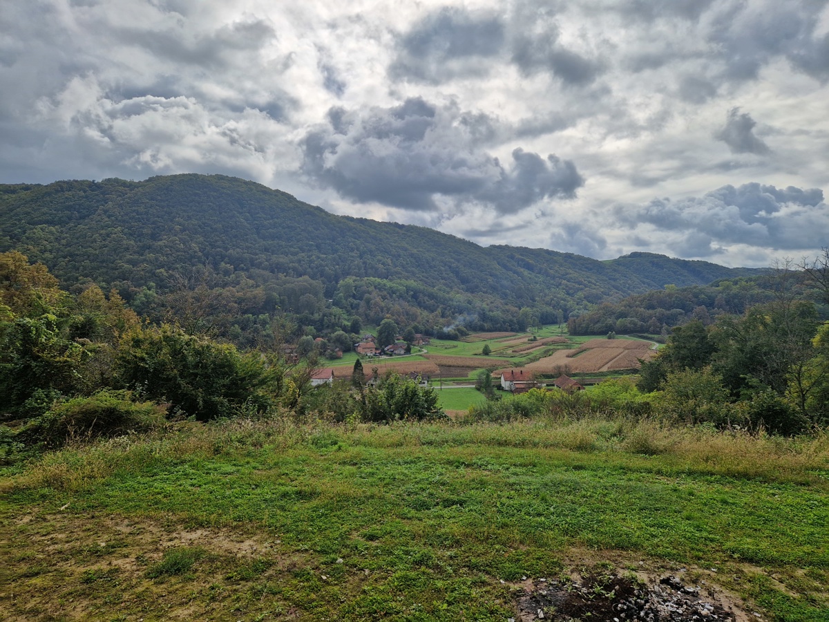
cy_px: 311
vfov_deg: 58.9
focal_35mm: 23
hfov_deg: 73.9
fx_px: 551
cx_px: 414
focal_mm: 5.4
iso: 50
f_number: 1.8
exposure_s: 1/3488
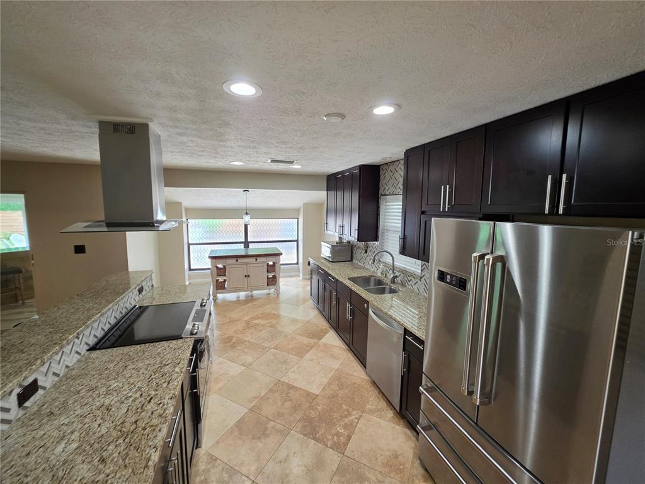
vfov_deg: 89.9
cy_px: 242
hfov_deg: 106.2
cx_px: 322
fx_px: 242
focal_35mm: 13
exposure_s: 1/60
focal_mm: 2.2
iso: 160
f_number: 1.9
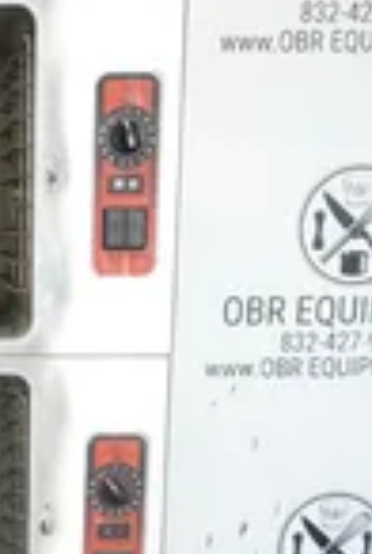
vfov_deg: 23.7
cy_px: 543
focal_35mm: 82
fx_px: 1265
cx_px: -59
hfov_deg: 16.1
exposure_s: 1/30
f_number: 3.2
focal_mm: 11.06
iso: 500
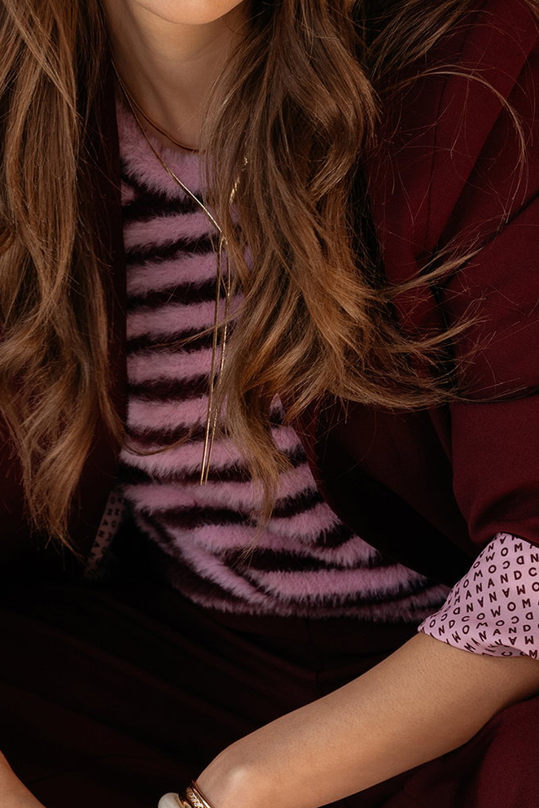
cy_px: 380
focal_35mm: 116
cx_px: 126
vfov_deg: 17.6
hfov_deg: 11.8
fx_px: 2605
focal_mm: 48
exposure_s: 1/200
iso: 400
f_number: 5
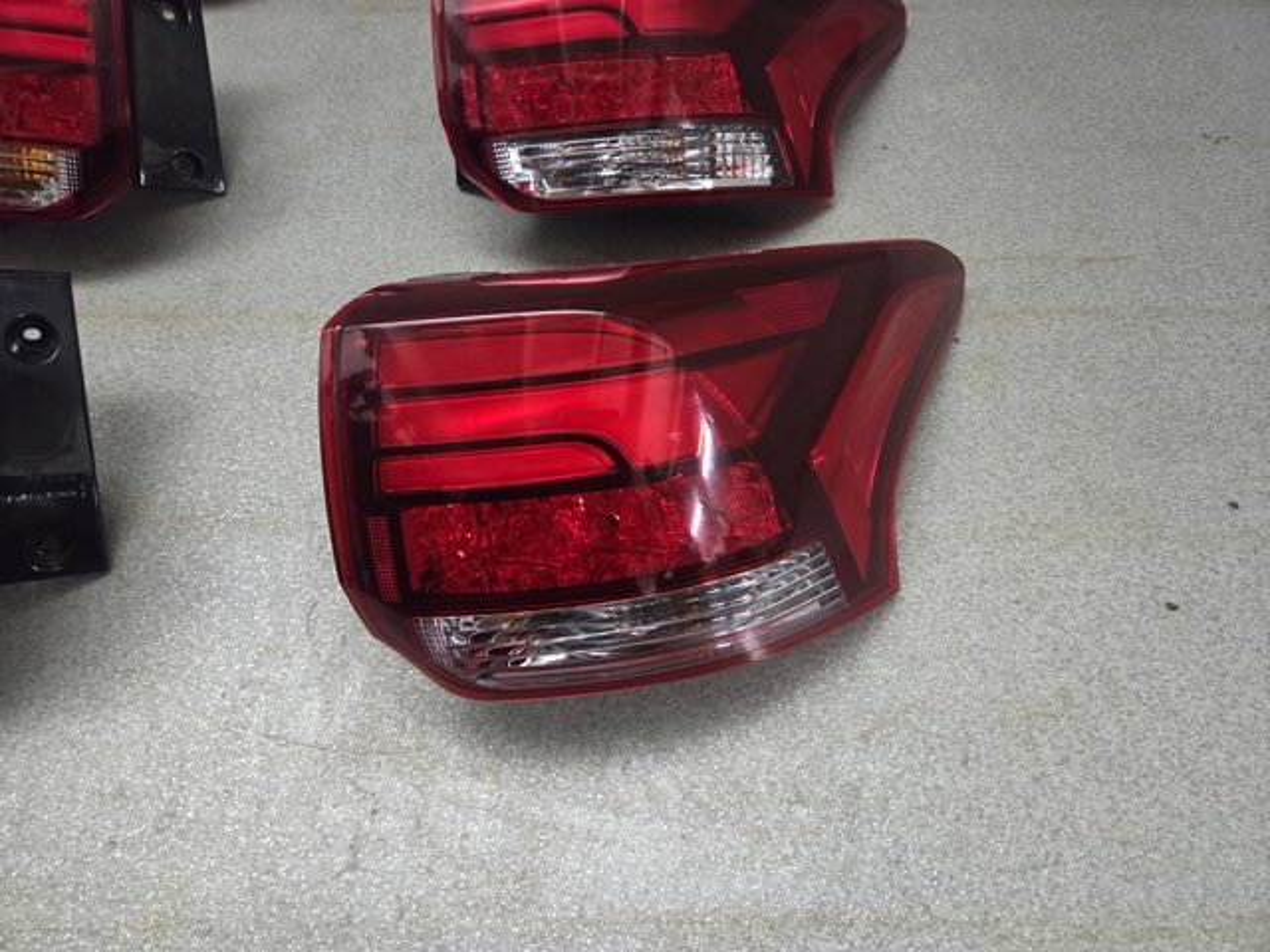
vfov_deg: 58.9
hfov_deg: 73.9
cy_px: 476
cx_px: 635
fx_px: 844
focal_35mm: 23
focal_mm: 5.4
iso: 1250
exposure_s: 1/100
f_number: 1.8
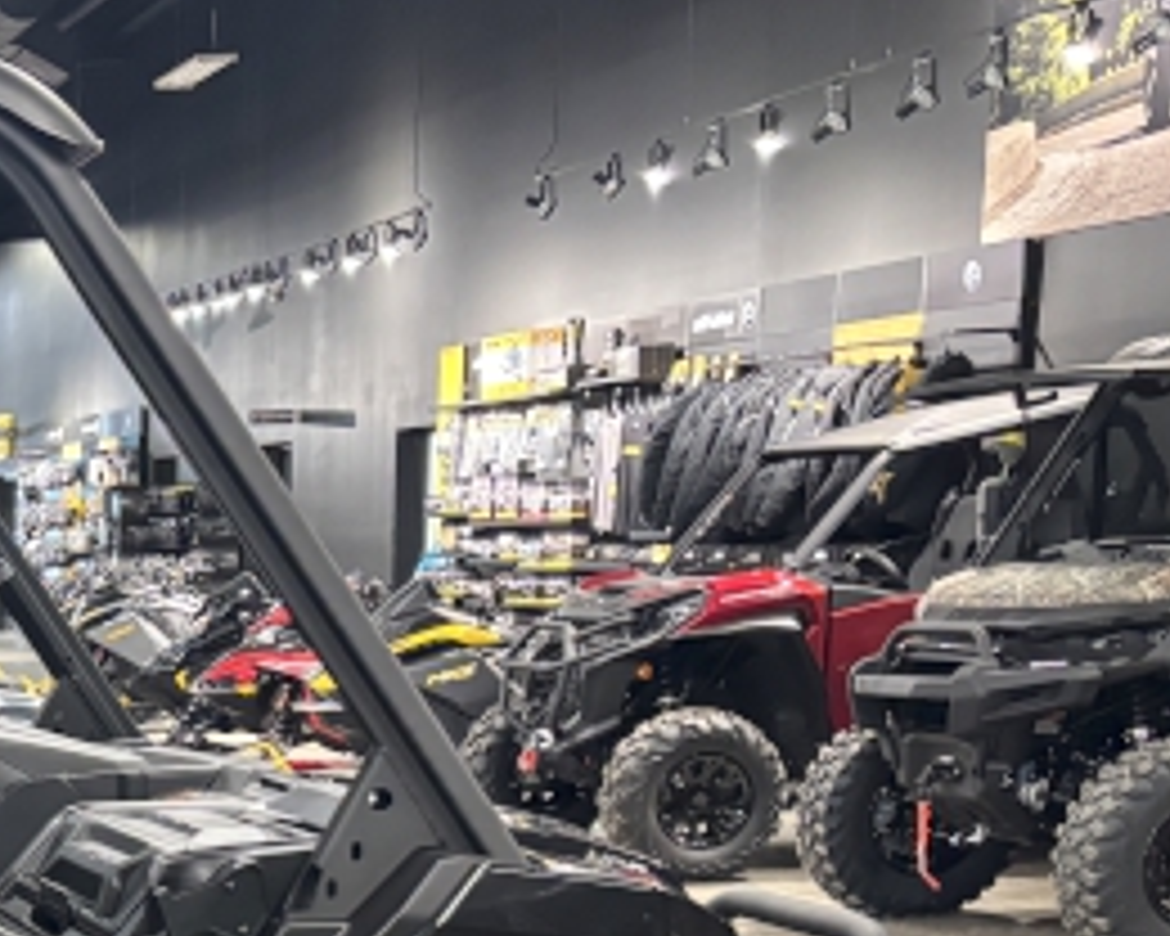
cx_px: -598
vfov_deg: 18.9
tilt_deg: -9.0
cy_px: 1030
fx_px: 2701
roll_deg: +2.4
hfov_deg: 20.7
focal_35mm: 78
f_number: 1.6
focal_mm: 5.96
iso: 500
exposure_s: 1/40
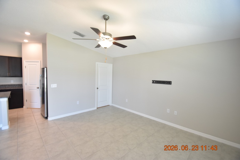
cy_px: 80
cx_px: 120
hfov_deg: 100.4
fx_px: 100
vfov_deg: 77.3
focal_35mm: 15
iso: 800
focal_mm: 10
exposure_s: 1/90
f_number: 3.5
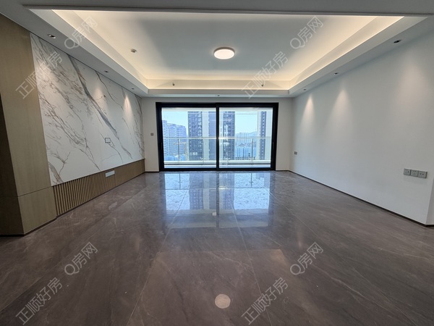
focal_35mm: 14
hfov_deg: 102.1
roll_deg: +1.3
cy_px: 163
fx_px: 176
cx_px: 217
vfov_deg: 85.7
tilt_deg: -7.2
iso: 50
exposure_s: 1/100
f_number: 2.2
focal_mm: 2.22
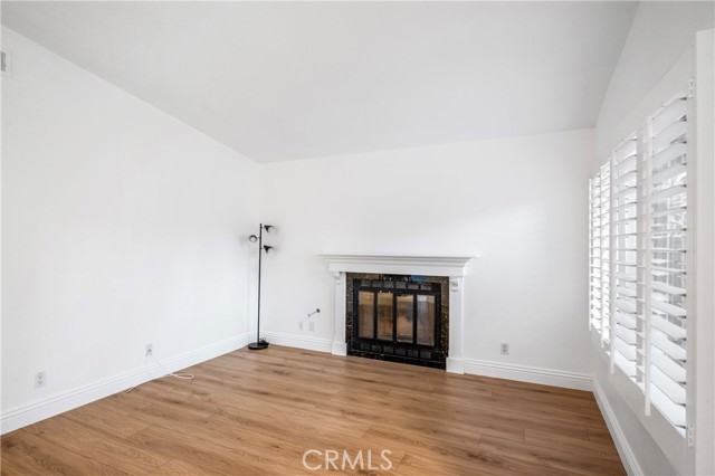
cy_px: 238
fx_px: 357
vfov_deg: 67.3
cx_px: 358
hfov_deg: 90.0
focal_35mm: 18
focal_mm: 18
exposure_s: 1/8
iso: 400
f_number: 7.1
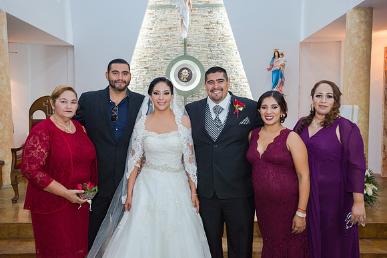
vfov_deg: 41.1
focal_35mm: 32
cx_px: 194
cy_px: 129
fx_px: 344
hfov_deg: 58.7
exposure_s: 1/100
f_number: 3.5
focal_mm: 32
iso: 1600
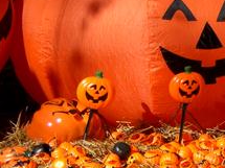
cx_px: 334
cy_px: 76
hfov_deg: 5.8
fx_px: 2202
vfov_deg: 4.4
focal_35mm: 339
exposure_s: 1/250
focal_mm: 18.9
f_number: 5.9
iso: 50
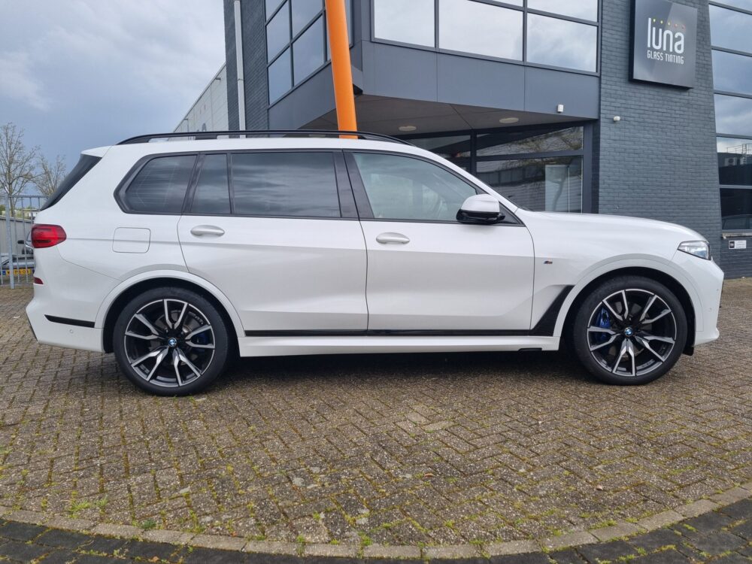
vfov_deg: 53.1
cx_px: 376
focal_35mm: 26
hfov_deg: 67.3
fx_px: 565
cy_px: 282
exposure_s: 1/868
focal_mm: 5.4
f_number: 1.8
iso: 50
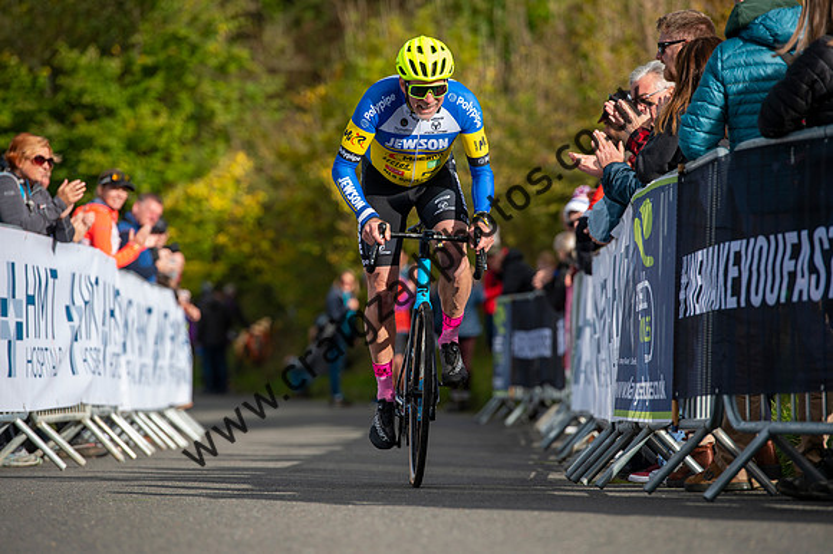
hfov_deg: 10.8
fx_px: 4394
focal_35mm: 190
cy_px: 277
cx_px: 416
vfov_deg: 7.2
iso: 250
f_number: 4.5
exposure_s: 1/2500
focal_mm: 190
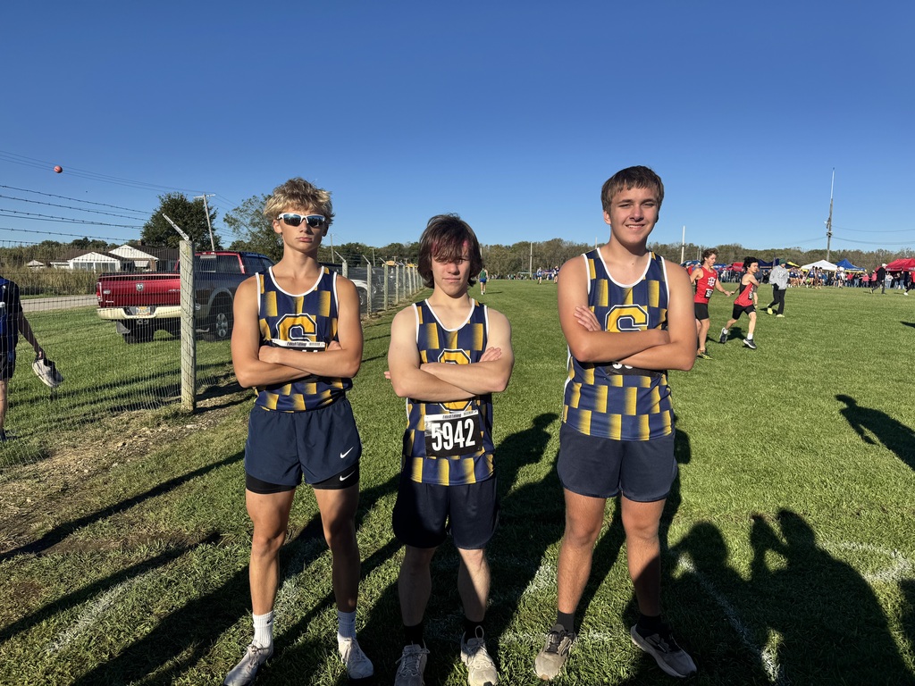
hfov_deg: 71.6
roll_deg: -1.0
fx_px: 634
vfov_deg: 56.8
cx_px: 458
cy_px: 343
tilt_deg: -6.1
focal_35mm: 24
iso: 80
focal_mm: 6.76
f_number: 1.78
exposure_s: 1/5814
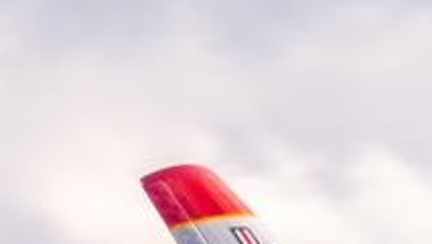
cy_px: 364
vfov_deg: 0.5
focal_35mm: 2441
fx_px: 27972
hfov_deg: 0.9
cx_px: 420
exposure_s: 1/250
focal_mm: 290.6
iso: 200
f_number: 8
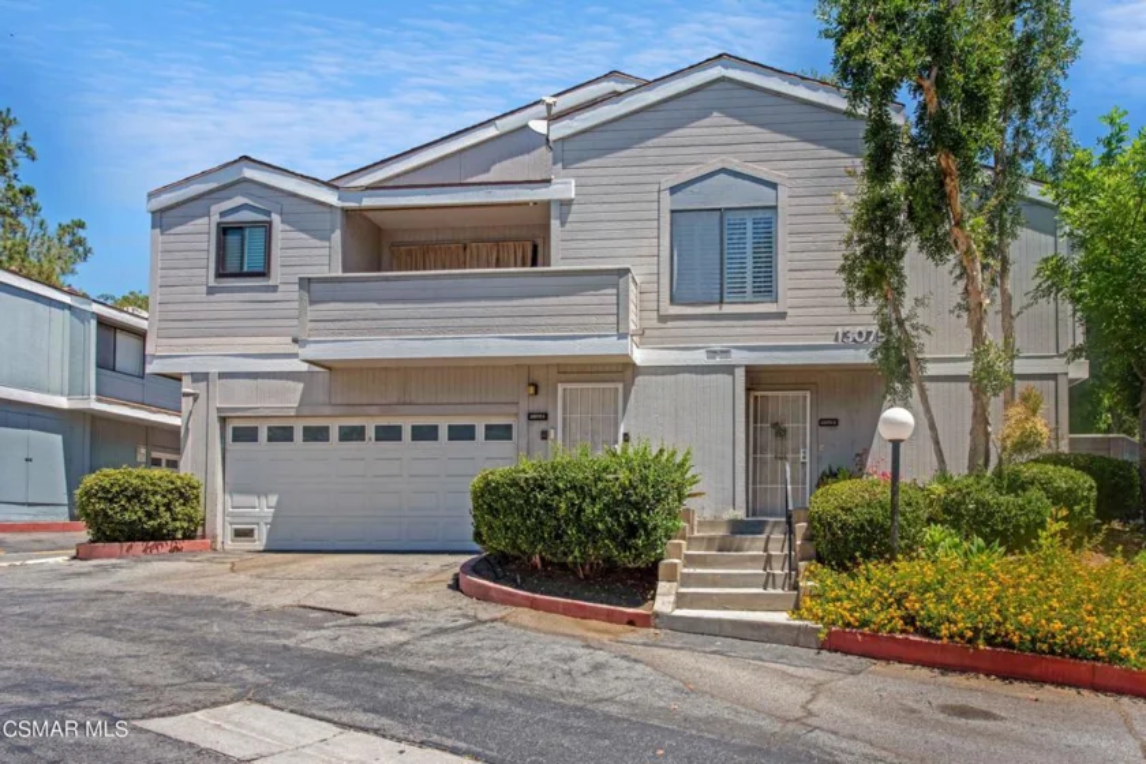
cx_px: 573
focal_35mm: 22
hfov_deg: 78.6
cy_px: 382
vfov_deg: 57.2
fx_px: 700
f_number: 11
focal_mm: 22
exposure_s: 1/500
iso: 400
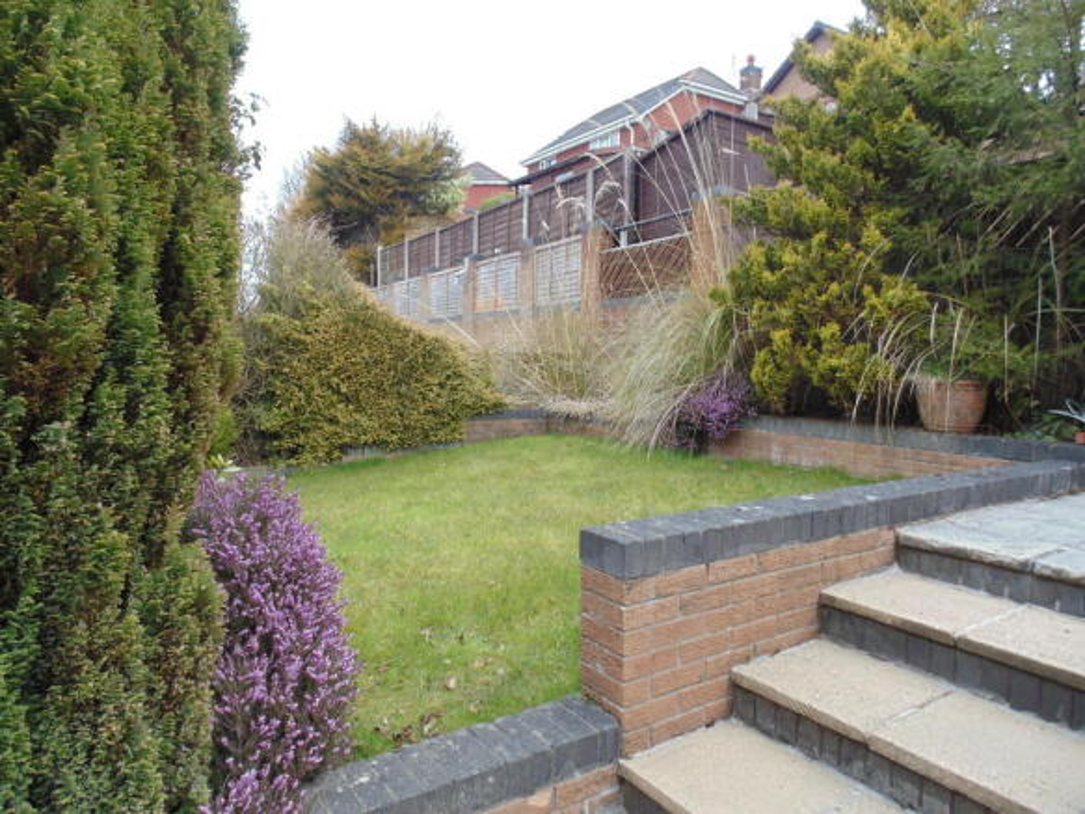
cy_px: 407
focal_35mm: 22
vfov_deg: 61.1
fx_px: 689
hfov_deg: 76.4
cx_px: 542
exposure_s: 1/125
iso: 80
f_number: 3.1
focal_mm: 4
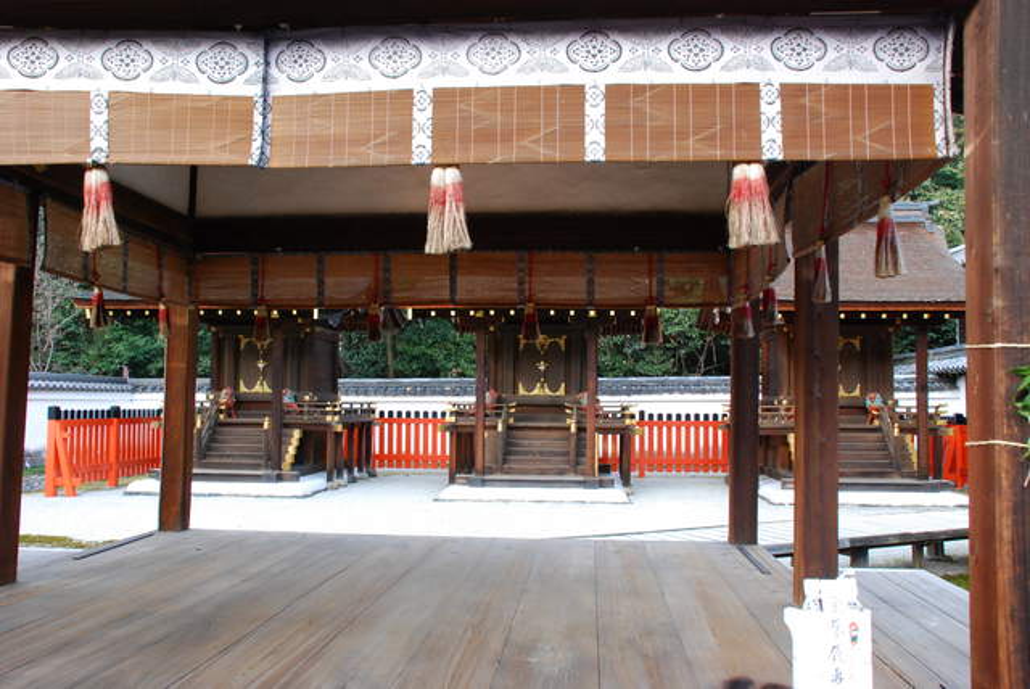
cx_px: 515
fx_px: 945
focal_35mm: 33
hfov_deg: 57.2
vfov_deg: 40.0
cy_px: 344
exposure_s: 1/60
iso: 800
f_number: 8
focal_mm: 22
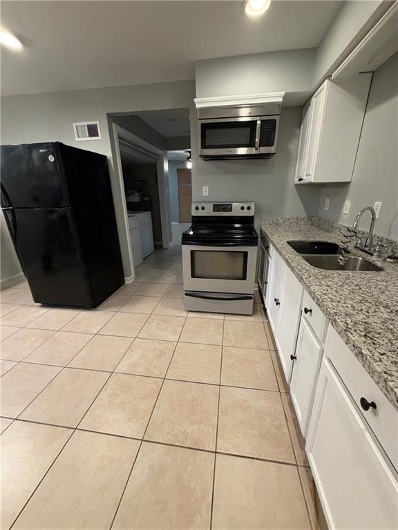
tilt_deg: -18.6
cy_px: 265
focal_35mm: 14
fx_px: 215
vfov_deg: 102.1
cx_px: 199
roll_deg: -0.1
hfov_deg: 85.7
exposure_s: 1/60
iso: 400
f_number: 2.2
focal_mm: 2.22
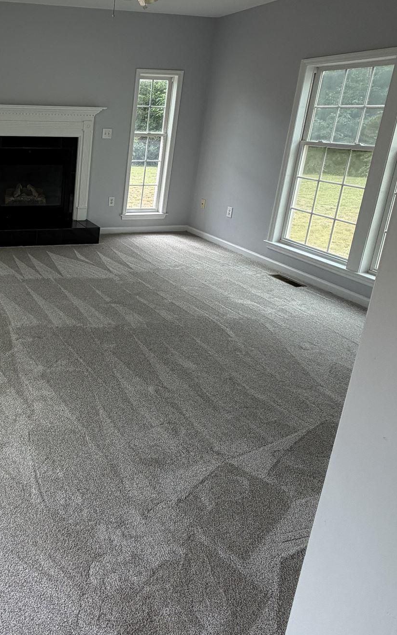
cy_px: 230
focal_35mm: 26
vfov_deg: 69.1
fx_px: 450
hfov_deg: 41.2
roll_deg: -1.8
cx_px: -4
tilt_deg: -14.5
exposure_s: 1/150
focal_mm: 2.22
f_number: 2.2
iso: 40
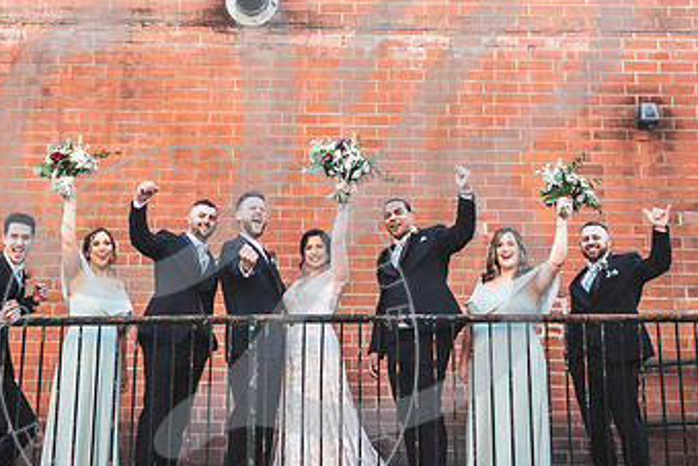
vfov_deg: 24.6
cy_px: 182
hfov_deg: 36.2
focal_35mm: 55
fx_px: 1067
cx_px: 312
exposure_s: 1/160
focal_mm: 32
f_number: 2.8
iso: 100
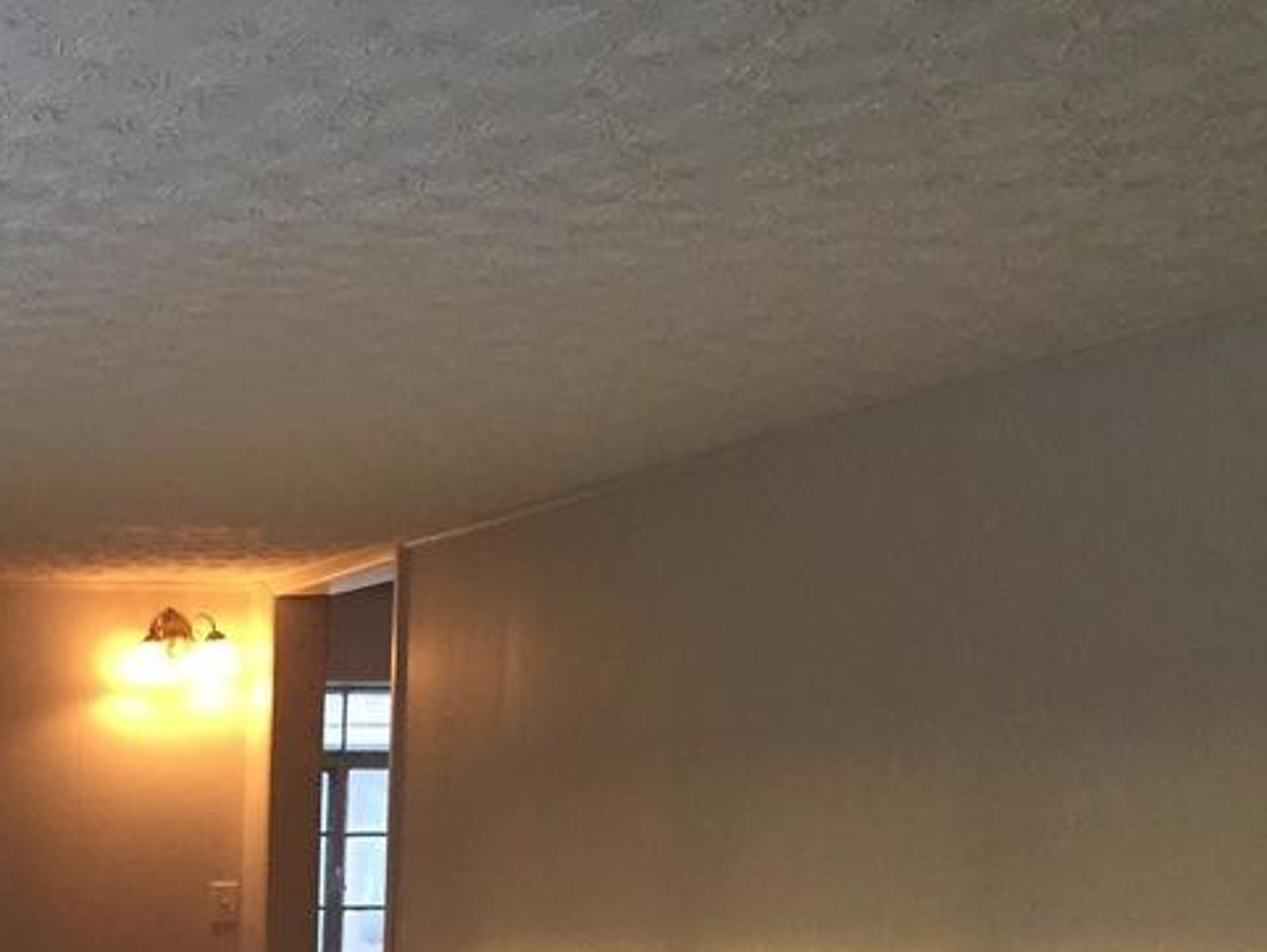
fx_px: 2820
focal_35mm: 77
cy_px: 1254
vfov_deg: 17.9
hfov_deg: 22.5
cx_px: -410
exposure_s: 1/30
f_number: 2.2
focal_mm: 4.15
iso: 50
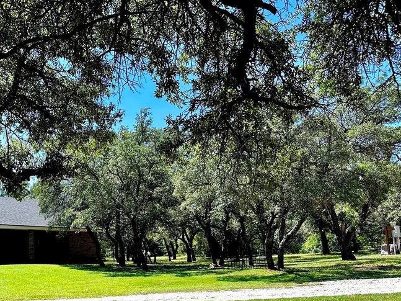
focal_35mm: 38
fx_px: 440
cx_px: 89
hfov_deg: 46.8
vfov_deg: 36.9
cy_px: 222
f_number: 1.78
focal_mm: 6.86
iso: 80
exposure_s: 1/1412
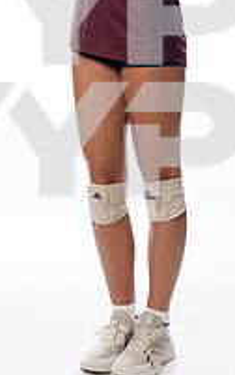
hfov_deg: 11.5
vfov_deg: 17.9
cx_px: 106
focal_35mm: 114
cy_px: 9
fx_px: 1166
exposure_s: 1/250
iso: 640
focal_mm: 50
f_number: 5.6
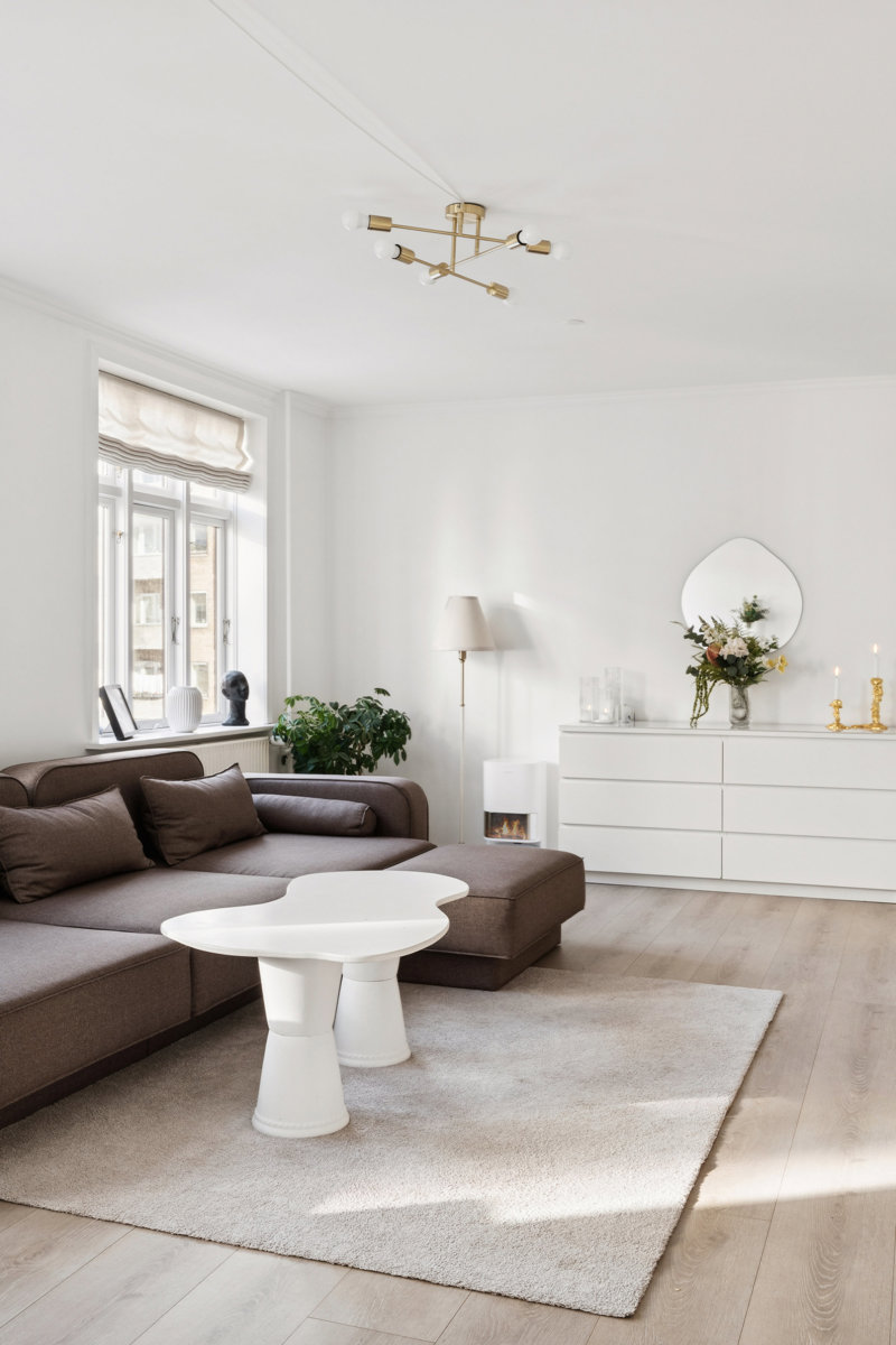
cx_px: 448
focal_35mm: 35
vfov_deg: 54.4
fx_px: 1307
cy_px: 672
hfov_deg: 37.9
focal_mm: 35
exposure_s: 1/30
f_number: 11
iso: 800
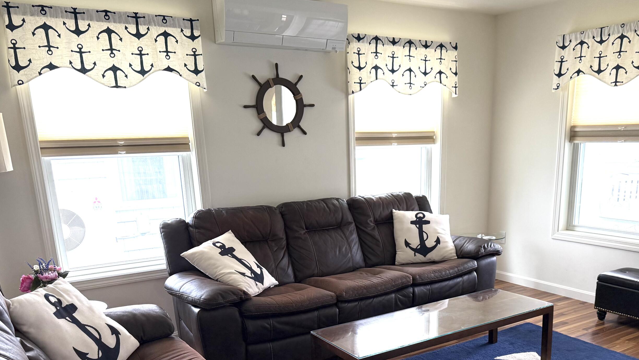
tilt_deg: -14.9
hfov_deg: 60.8
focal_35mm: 32
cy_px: 288
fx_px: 542
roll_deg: +1.3
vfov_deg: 35.5
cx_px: 358
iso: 200
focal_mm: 6.76
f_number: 1.78
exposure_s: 1/139
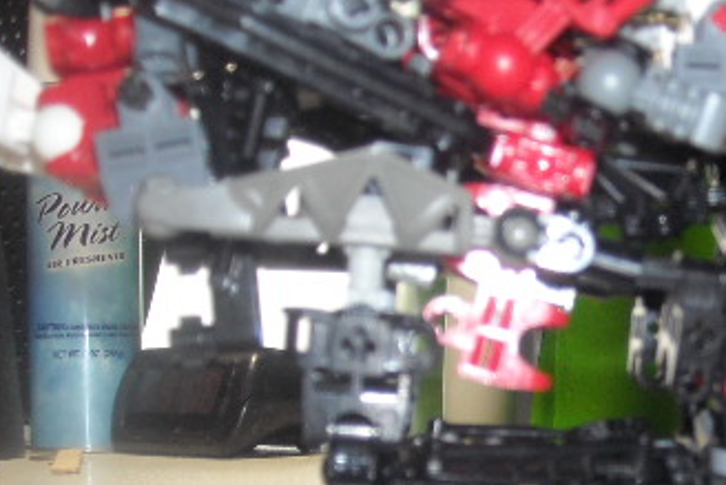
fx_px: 1432
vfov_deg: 19.0
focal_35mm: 71
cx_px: 677
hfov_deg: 27.3
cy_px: 410
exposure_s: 1/60
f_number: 2.8
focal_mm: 5.7
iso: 200
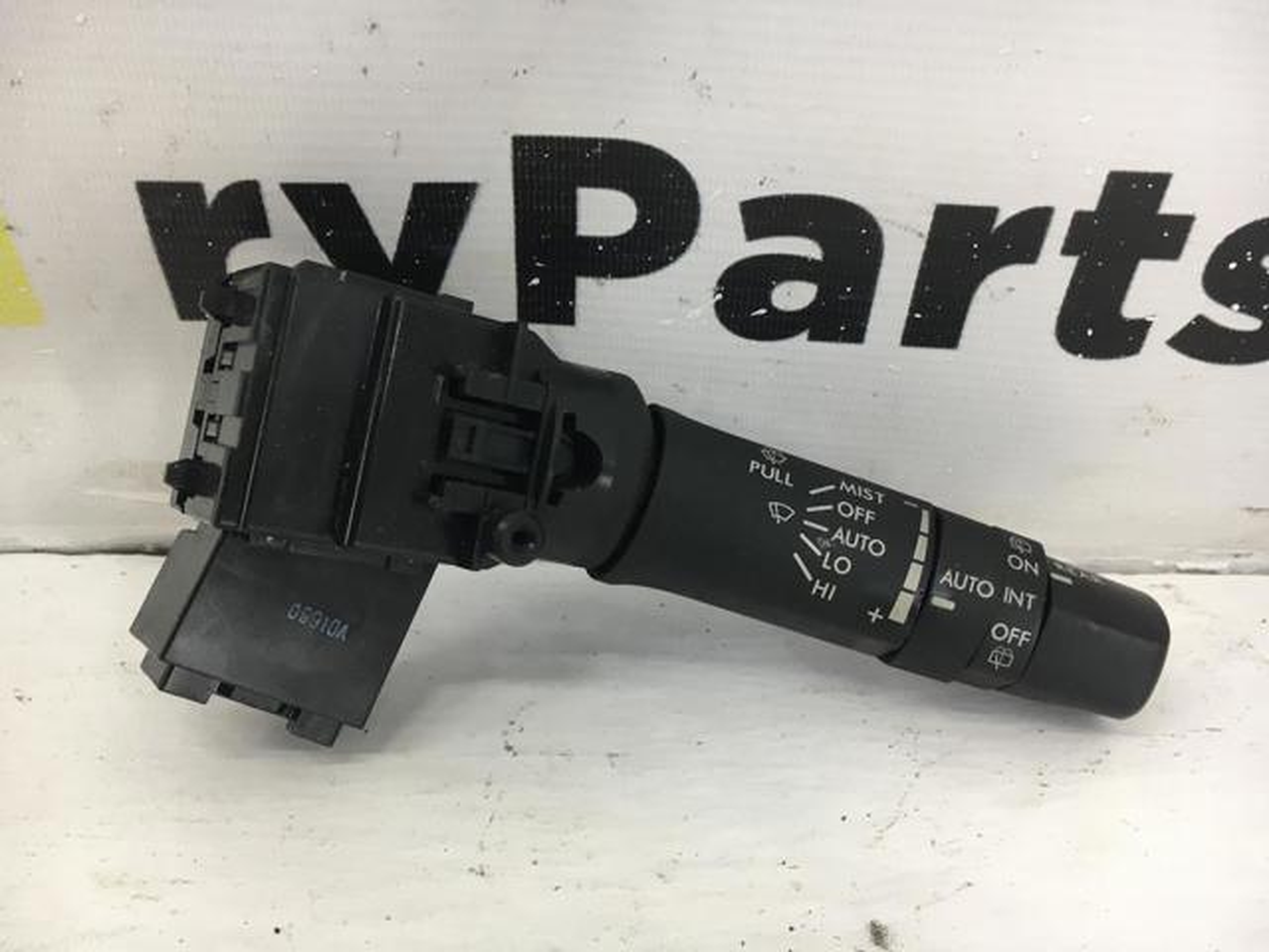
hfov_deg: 61.7
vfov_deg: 48.2
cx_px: 634
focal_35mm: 29
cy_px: 476
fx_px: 1063
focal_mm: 4.15
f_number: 2.2
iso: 32
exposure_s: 1/33
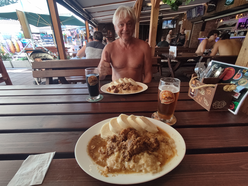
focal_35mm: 15
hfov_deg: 98.2
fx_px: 107
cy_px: 93
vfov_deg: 81.7
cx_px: 124
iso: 51
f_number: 2.2
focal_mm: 1.6
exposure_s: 1/100
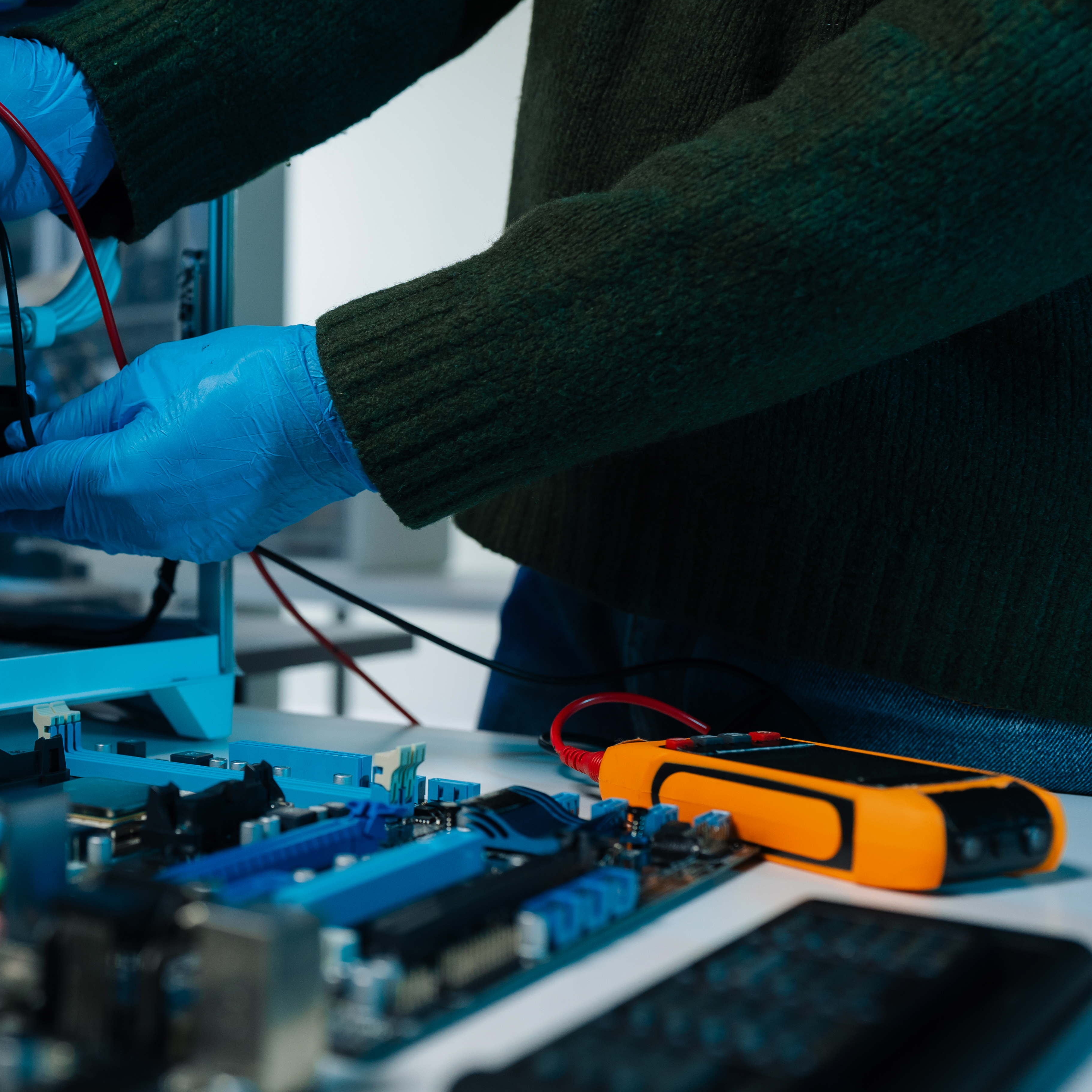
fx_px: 1642
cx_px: 71
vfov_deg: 36.7
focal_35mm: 46
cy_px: 618
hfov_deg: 34.4
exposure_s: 1/250
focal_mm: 28
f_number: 3.2
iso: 500
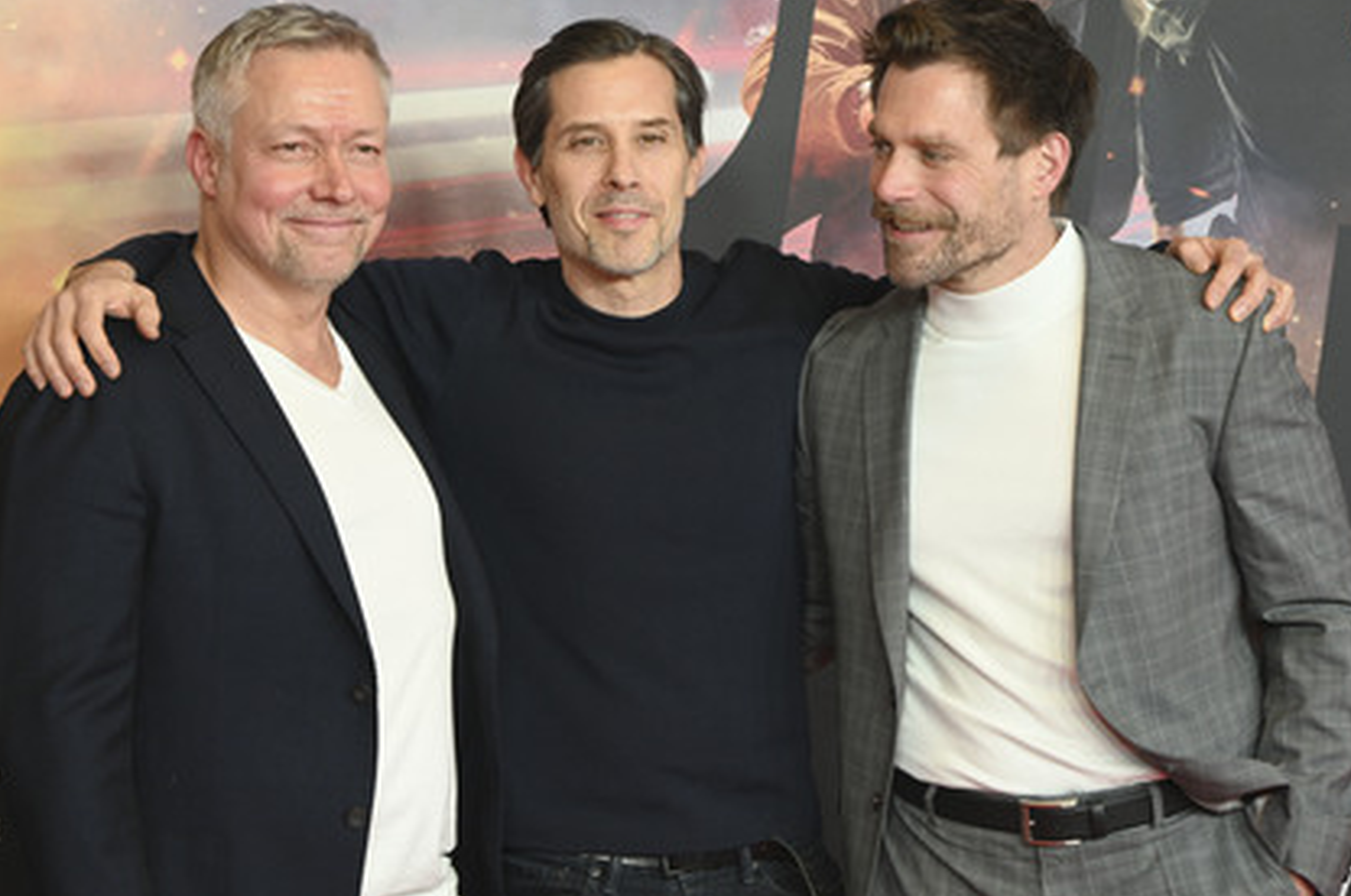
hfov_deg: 22.9
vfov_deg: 15.3
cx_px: 645
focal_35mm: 89
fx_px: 3335
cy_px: 445
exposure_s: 1/160
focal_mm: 82
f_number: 6.3
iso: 1000
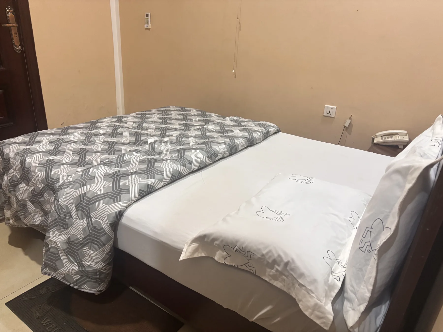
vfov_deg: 53.1
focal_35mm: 26
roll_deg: -3.4
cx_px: 222
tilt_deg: -24.1
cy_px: 166
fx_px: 333
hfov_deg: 67.3
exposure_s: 1/50
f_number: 1.6
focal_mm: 5.96
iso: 400
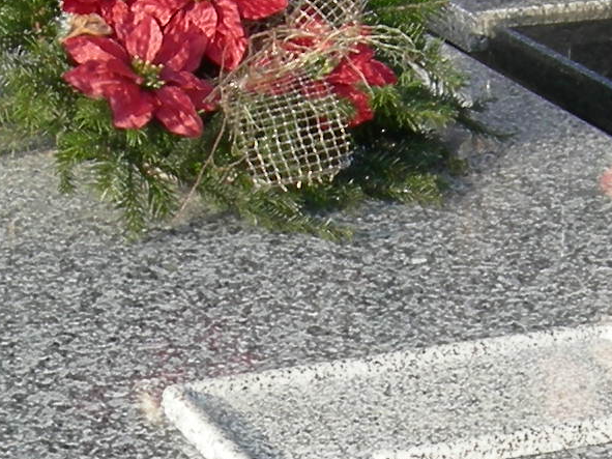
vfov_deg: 9.3
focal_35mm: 158
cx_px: 355
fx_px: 2793
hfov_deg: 12.5
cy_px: 462
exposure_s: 1/151
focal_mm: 7.5
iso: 64
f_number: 4.8
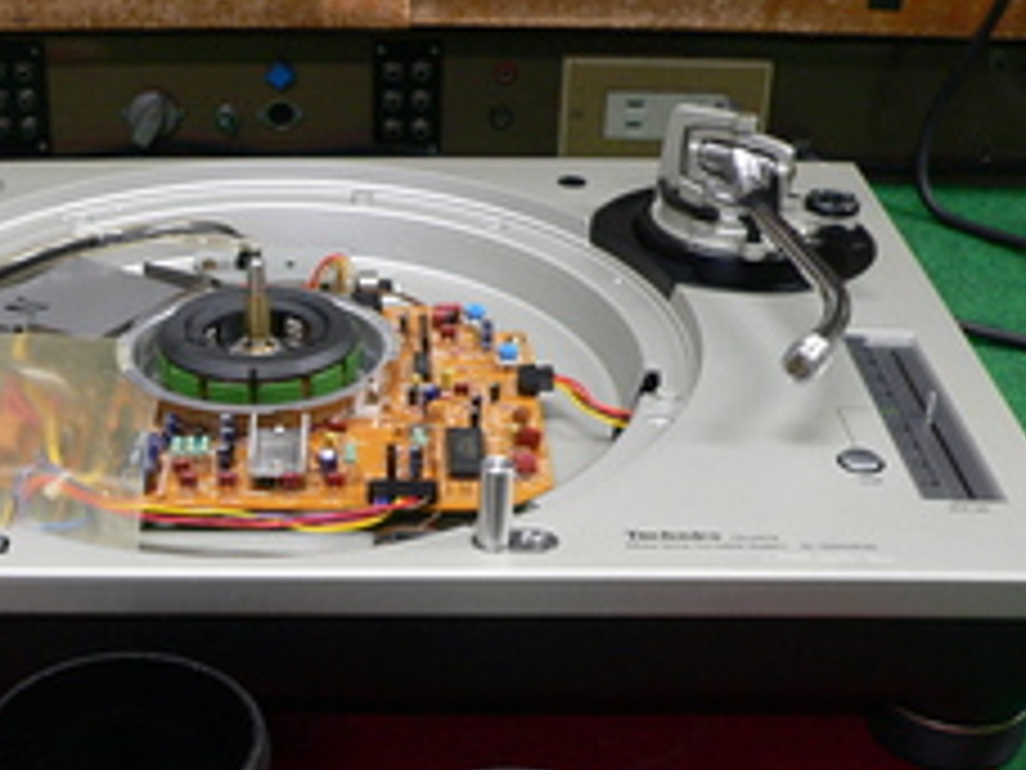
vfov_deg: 24.0
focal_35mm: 60
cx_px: 292
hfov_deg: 31.8
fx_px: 1778
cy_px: 624
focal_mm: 6
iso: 200
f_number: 2.8
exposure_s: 1/20
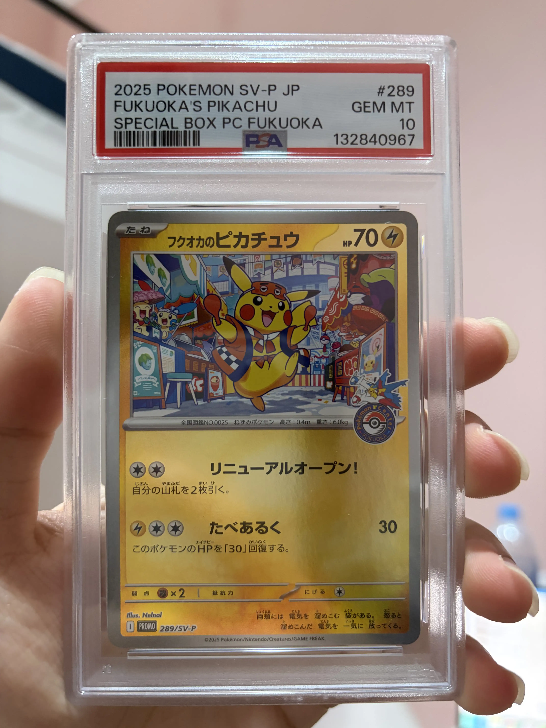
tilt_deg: +6.9
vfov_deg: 67.3
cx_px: 273
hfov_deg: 53.1
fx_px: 547
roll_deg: -1.4
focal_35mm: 26
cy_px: 364
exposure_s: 1/50
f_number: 1.6
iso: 400
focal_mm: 5.96
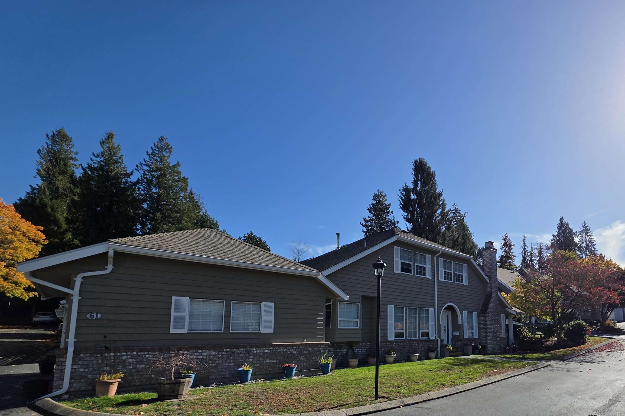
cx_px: 390
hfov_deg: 88.2
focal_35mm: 18
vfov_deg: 64.4
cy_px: 298
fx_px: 312
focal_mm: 2.2
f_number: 1.9
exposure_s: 1/4217
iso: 40
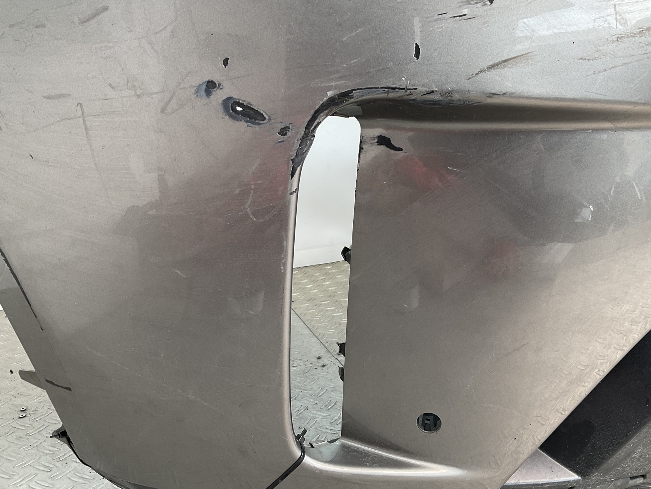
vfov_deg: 40.7
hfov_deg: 52.6
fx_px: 658
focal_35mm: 35
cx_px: 327
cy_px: 260
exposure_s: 1/120
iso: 25
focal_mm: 3
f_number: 1.8
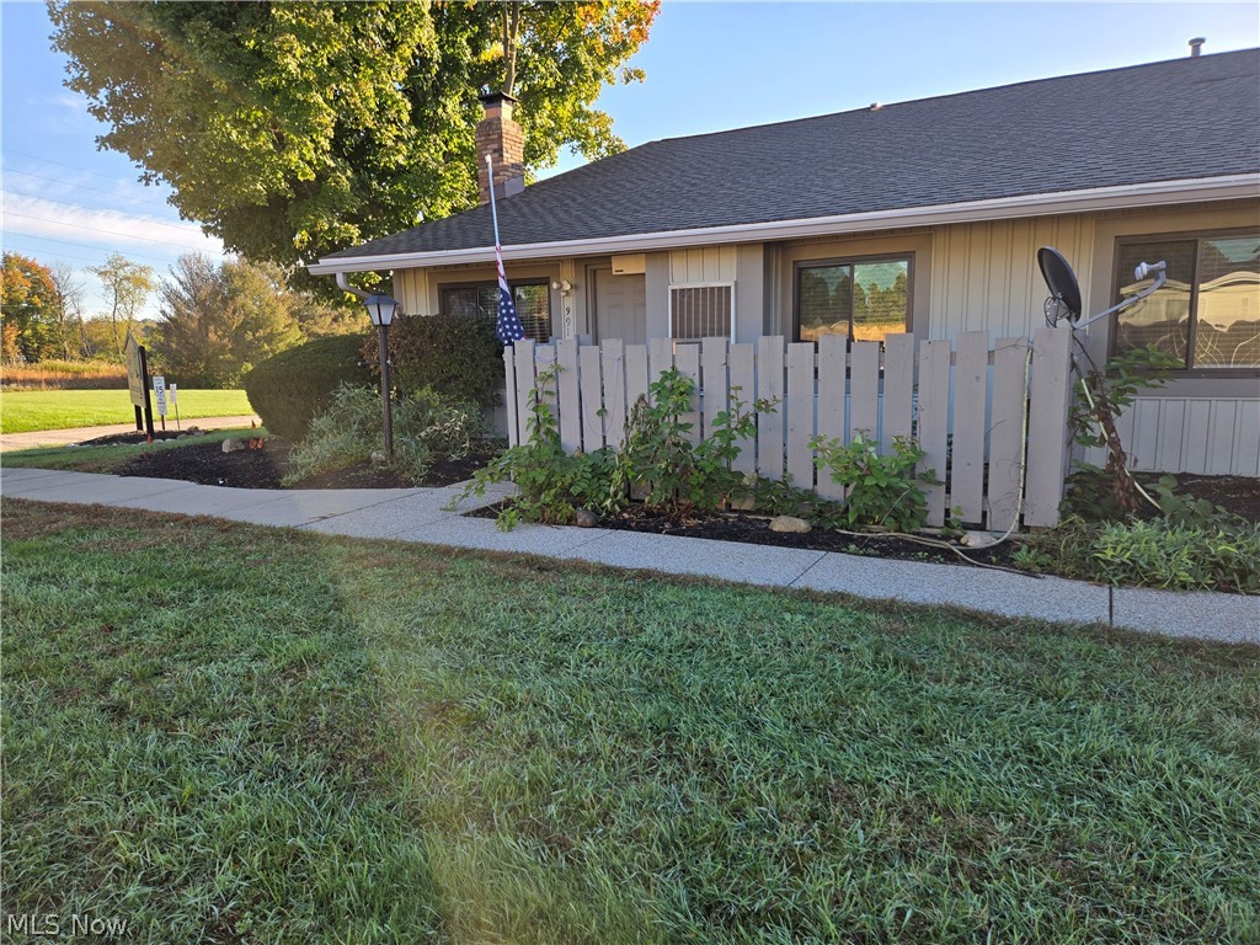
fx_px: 837
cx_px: 630
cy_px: 472
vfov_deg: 58.9
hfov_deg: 73.9
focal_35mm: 23
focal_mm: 5.4
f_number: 1.8
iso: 25
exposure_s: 1/603
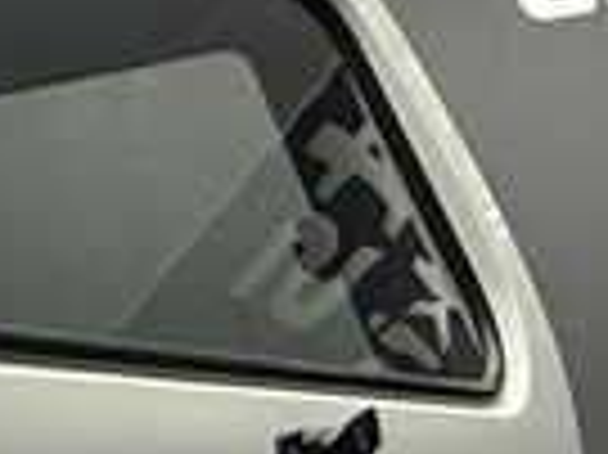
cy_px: 895
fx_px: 1860
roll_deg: -0.2
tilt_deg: -11.2
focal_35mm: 106
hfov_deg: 15.8
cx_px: -491
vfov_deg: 12.4
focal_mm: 2.22
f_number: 2.2
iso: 250
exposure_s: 1/100
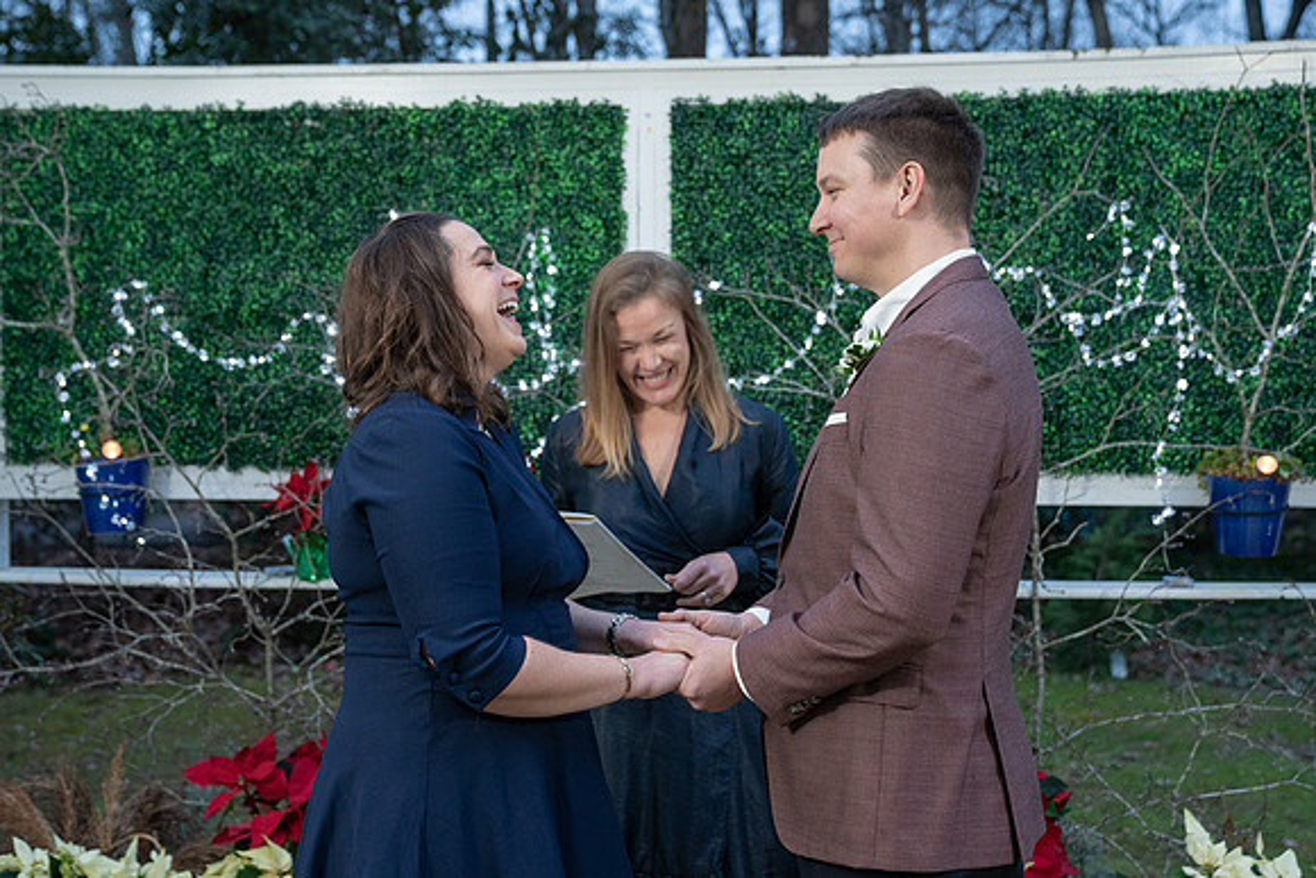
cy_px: 457
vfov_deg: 29.7
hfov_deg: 43.2
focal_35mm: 45
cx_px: 598
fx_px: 1658
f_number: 3.5
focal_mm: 40
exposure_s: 1/100
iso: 2000
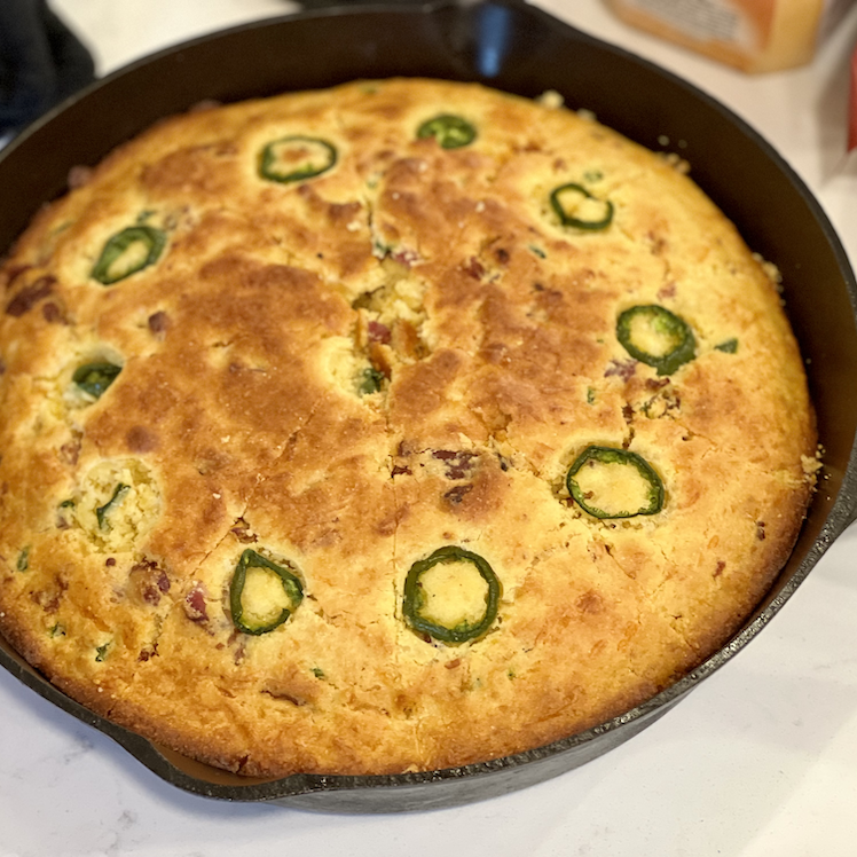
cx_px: 347
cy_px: 428
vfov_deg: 19.1
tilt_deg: -53.4
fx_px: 2549
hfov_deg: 19.1
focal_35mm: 91
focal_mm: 9
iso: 320
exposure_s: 1/40
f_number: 2.8
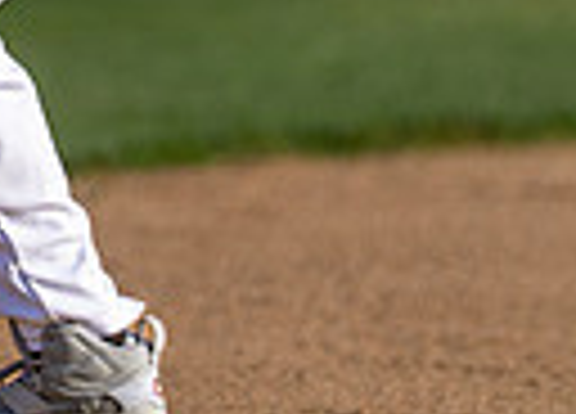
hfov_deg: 1.9
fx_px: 16984
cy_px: -420
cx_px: -246
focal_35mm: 1036
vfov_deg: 1.4
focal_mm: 188
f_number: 2.8
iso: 160
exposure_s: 1/3200
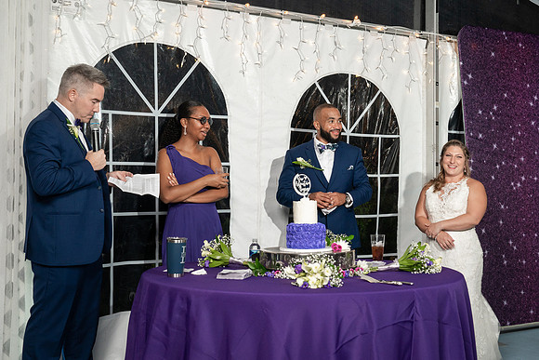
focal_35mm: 47
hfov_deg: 41.7
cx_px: 270
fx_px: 708
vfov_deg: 28.5
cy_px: 180
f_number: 5.6
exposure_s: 1/200
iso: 1600
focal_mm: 47
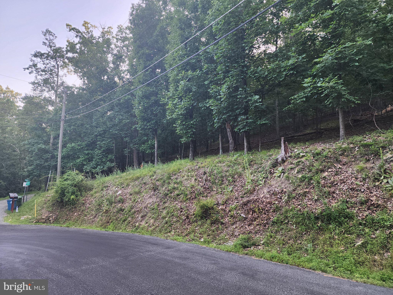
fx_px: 261
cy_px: 148
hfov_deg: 73.9
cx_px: 196
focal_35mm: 23
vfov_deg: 58.9
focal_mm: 6.4
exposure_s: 1/180
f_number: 1.8
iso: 100
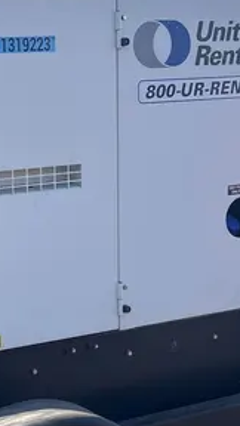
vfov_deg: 29.2
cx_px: -86
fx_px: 815
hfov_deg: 15.8
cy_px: 270
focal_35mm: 72
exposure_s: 1/1140
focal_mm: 5.1
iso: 50
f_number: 1.6
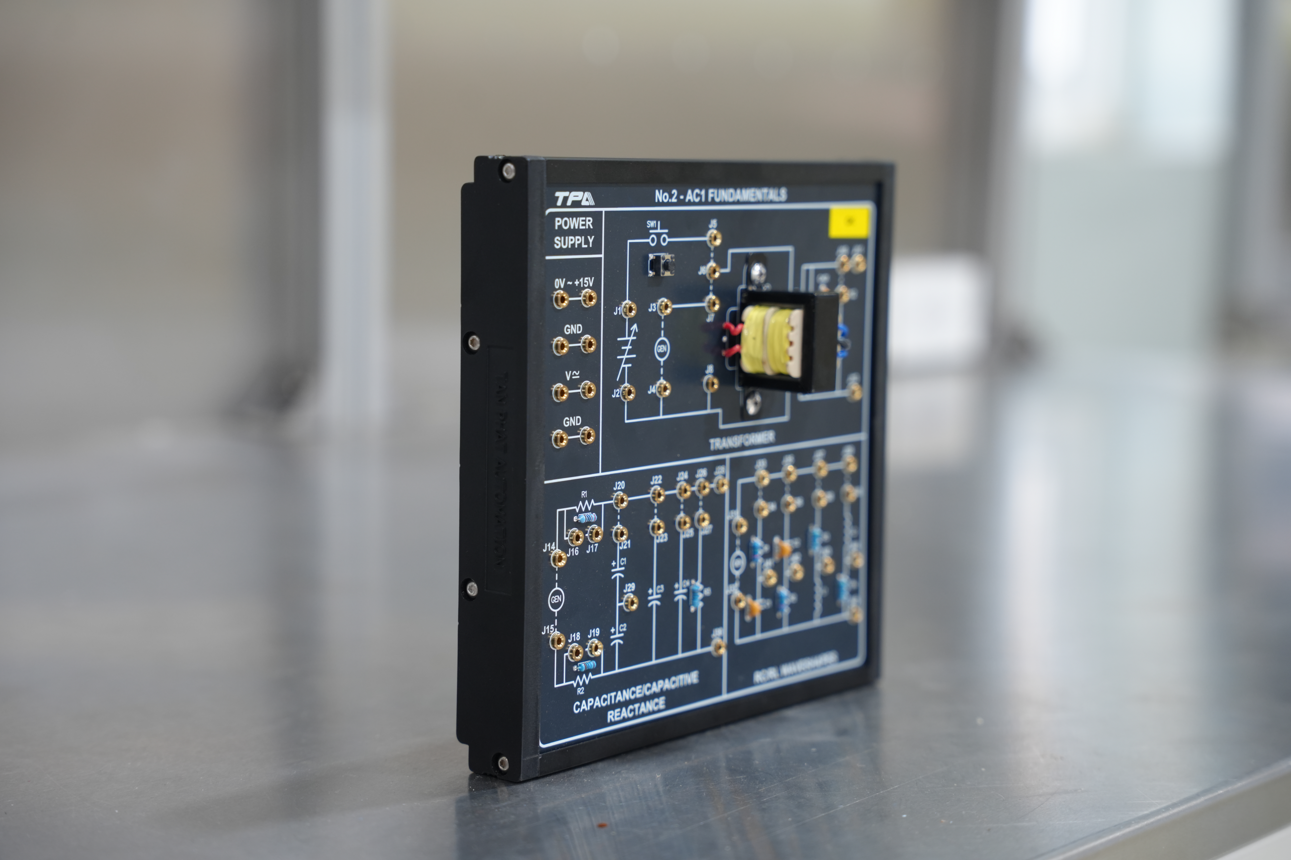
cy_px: 430
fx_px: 2510
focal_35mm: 70
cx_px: 646
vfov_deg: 19.5
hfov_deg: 28.8
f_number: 4
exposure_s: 1/125
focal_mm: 70
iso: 640
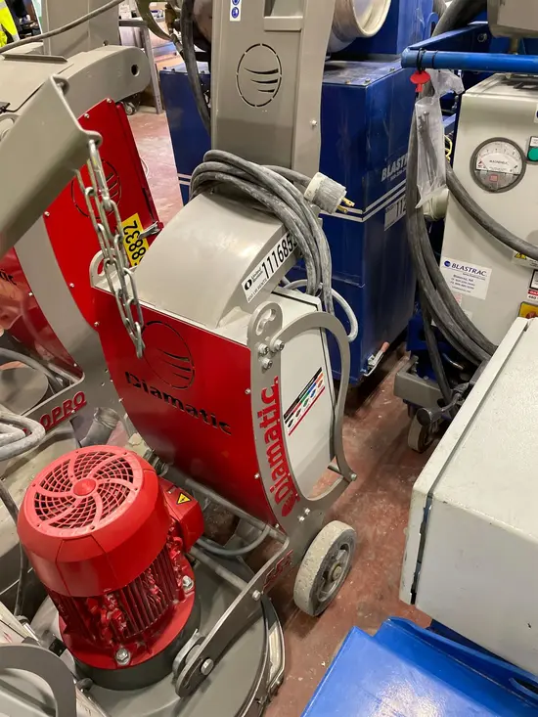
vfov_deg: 67.3
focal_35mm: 26
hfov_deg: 53.1
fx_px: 539
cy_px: 358
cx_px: 269
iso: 200
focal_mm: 4.2
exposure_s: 1/60
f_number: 1.6
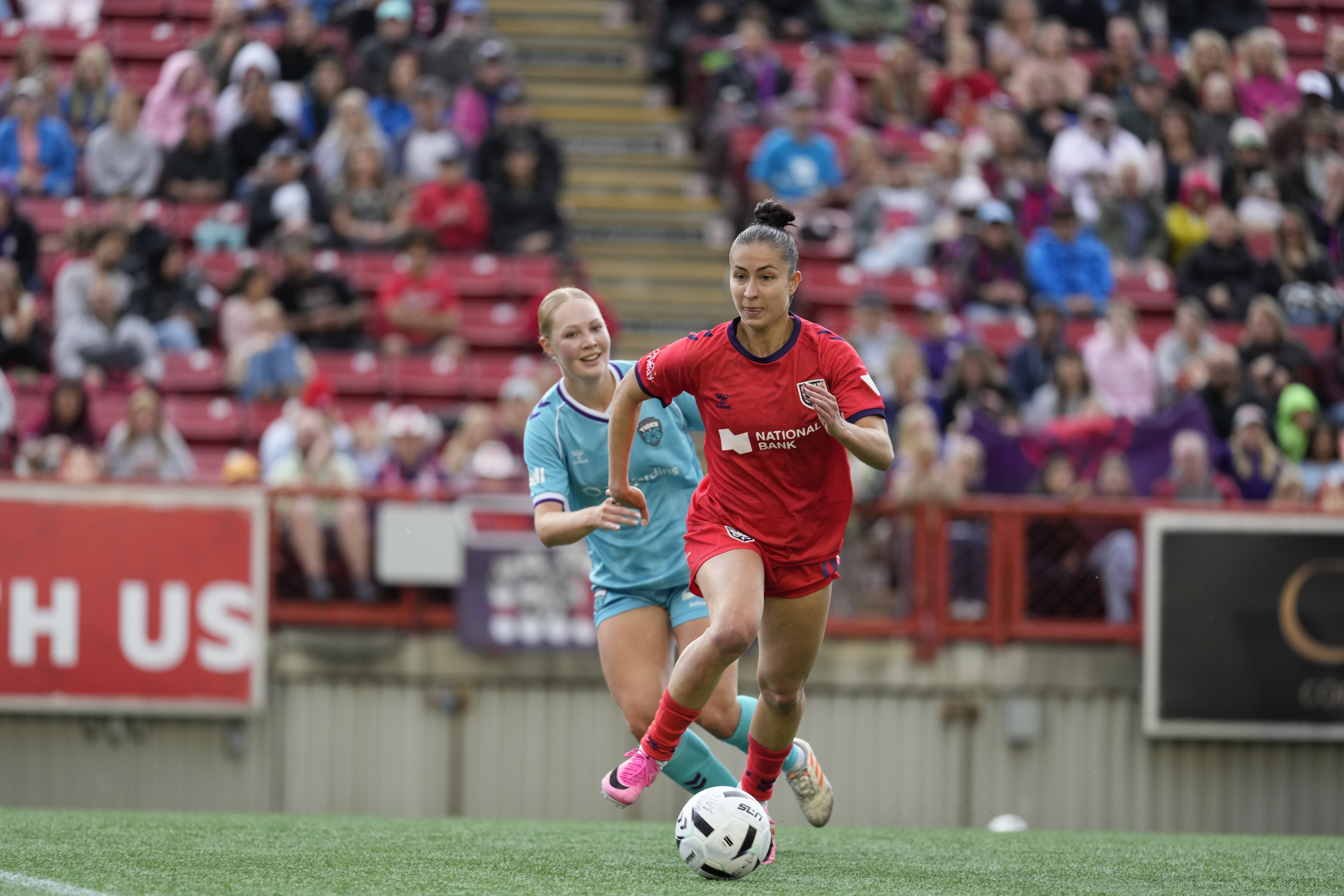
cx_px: 672
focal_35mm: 400
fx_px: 14932
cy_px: 448
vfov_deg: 3.4
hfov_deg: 5.2
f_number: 4.5
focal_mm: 400
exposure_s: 1/1000
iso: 1250
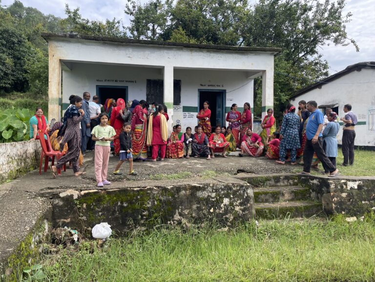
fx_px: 282
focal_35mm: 26
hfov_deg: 67.3
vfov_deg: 53.1
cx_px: 188
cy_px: 141
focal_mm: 4.2
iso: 32
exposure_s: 1/1435
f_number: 1.6
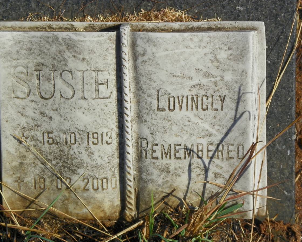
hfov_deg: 12.8
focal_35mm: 151
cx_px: 144
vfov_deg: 10.2
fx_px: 1350
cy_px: 120
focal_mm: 25.7
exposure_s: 1/320
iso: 64
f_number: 6.3
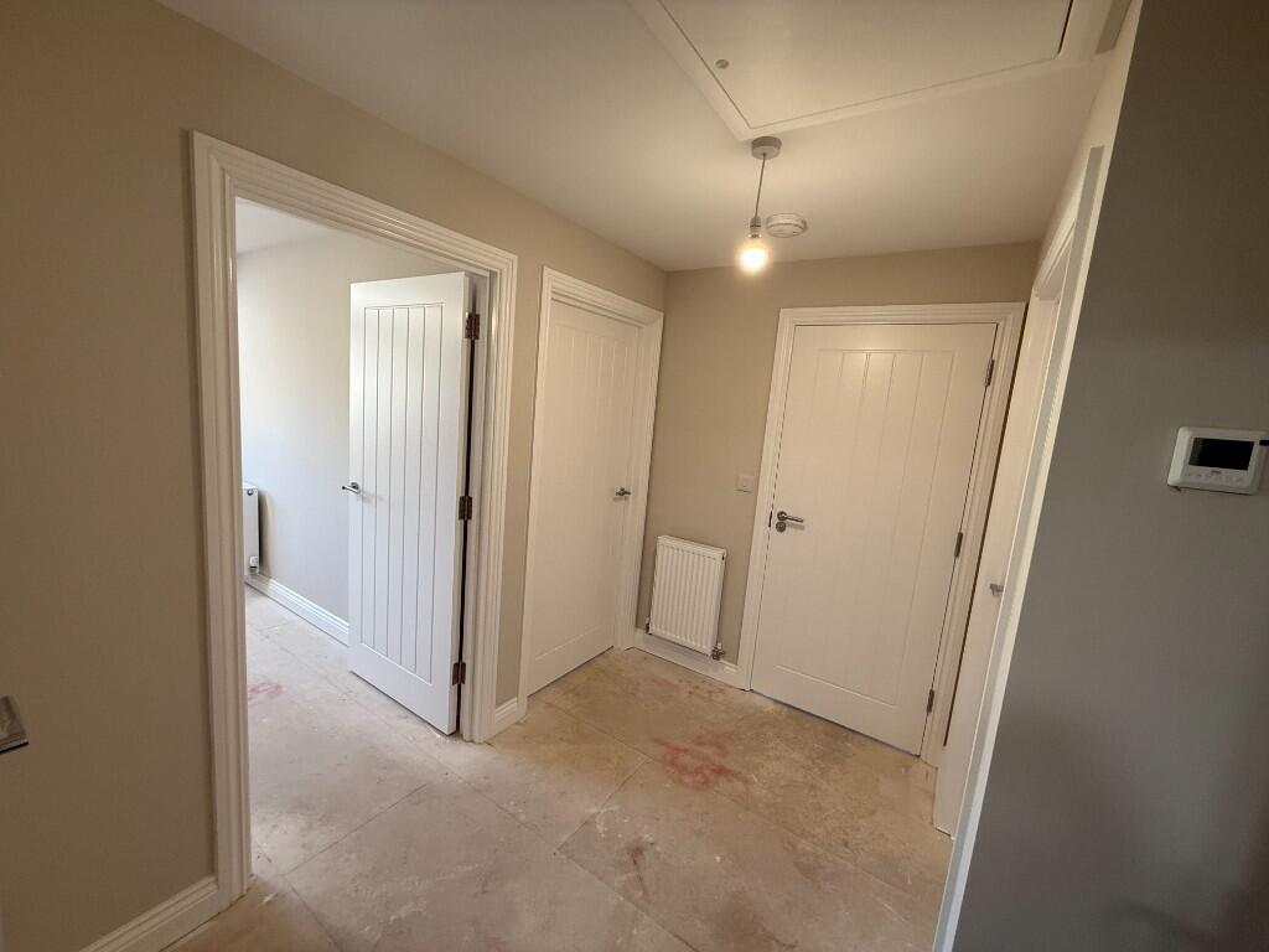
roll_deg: -4.9
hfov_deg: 102.1
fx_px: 513
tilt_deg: -7.2
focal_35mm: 14
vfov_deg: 85.7
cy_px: 476
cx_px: 634
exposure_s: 1/100
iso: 200
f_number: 2.2
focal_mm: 2.22
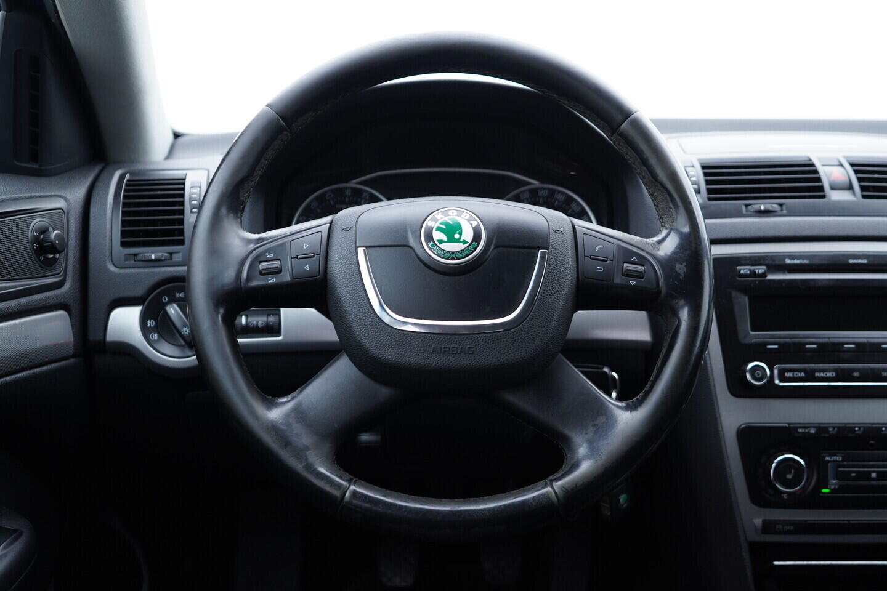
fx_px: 887
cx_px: 444
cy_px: 296
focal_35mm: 36
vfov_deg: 36.9
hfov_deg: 53.1
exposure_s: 1/40
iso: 250
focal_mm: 24
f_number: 2.8
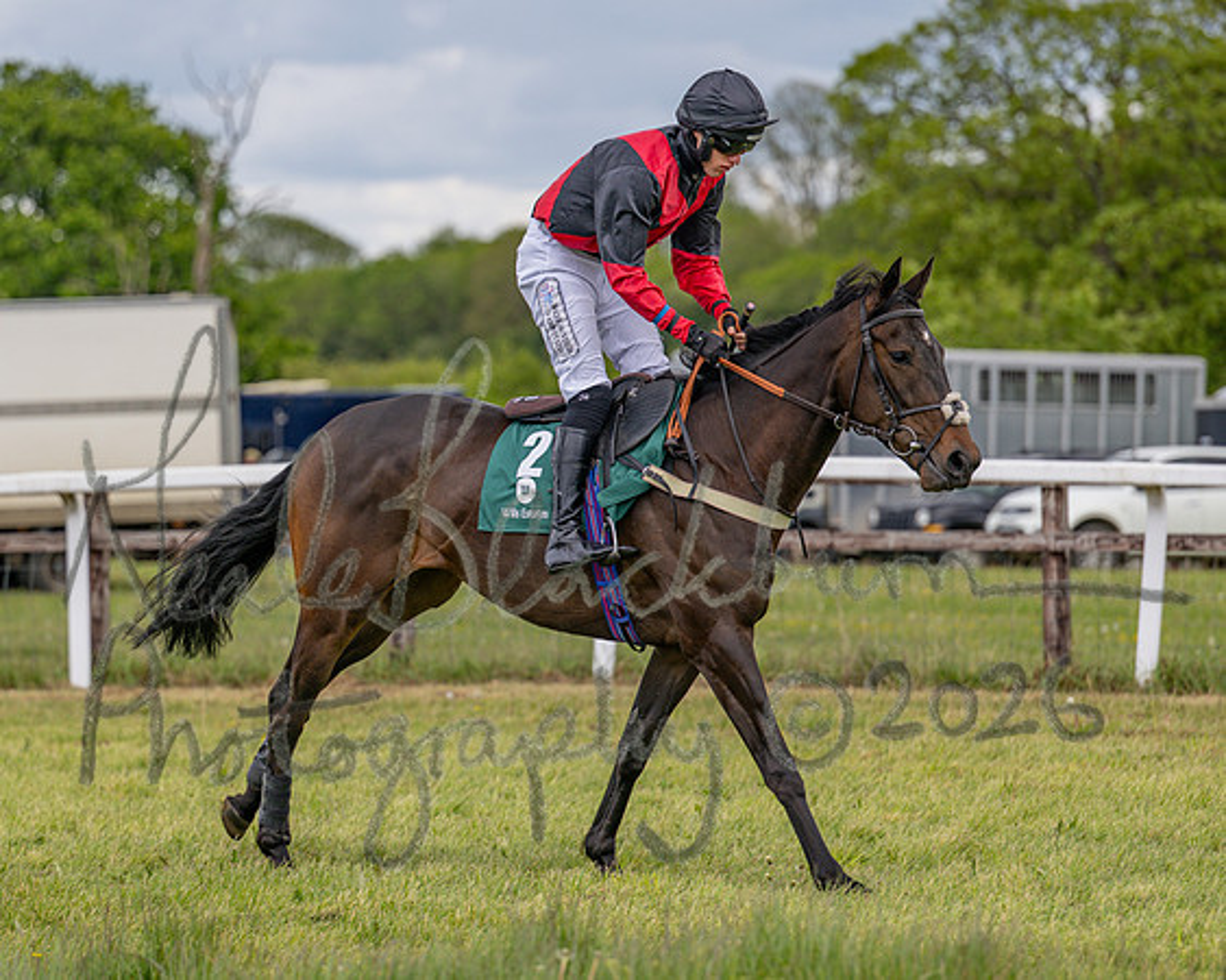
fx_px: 6886
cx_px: 473
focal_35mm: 190
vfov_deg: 8.1
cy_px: 576
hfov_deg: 10.2
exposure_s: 1/2000
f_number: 2.8
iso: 200
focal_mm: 120
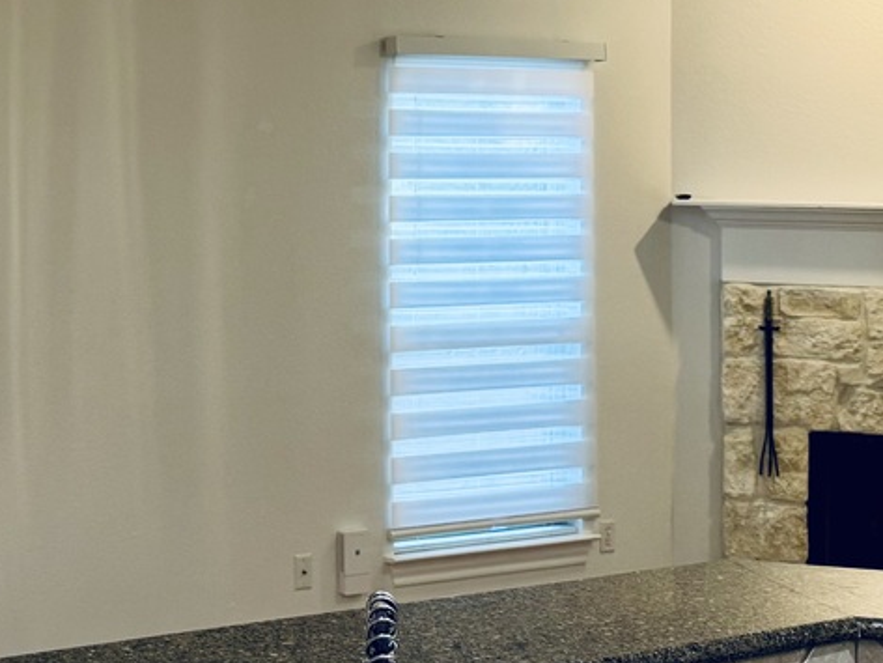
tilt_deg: +1.4
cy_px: 69
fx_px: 1863
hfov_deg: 25.8
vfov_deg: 19.8
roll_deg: -0.9
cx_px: 77
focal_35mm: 73
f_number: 1.78
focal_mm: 6.76
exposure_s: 1/60
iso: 125
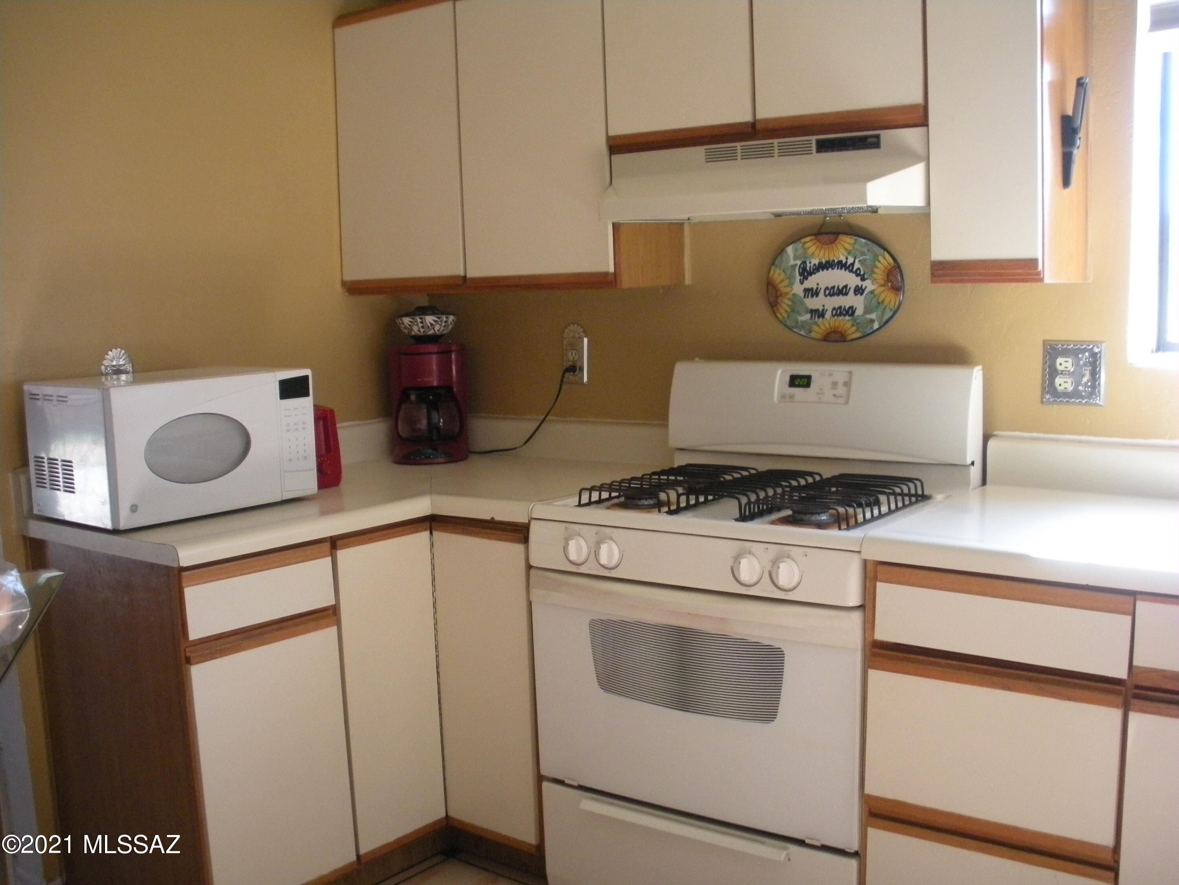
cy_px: 442
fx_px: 1192
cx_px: 590
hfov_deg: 52.6
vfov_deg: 40.7
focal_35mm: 35
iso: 400
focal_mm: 6.3
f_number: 3.5
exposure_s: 1/63.6
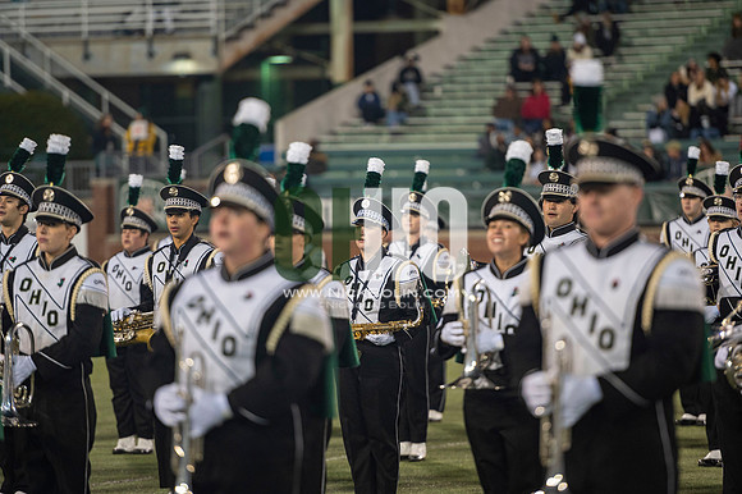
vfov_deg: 6.9
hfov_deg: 10.3
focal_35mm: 200
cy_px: 247
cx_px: 371
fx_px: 4120
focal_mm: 200
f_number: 2.8
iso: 1000
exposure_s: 1/500
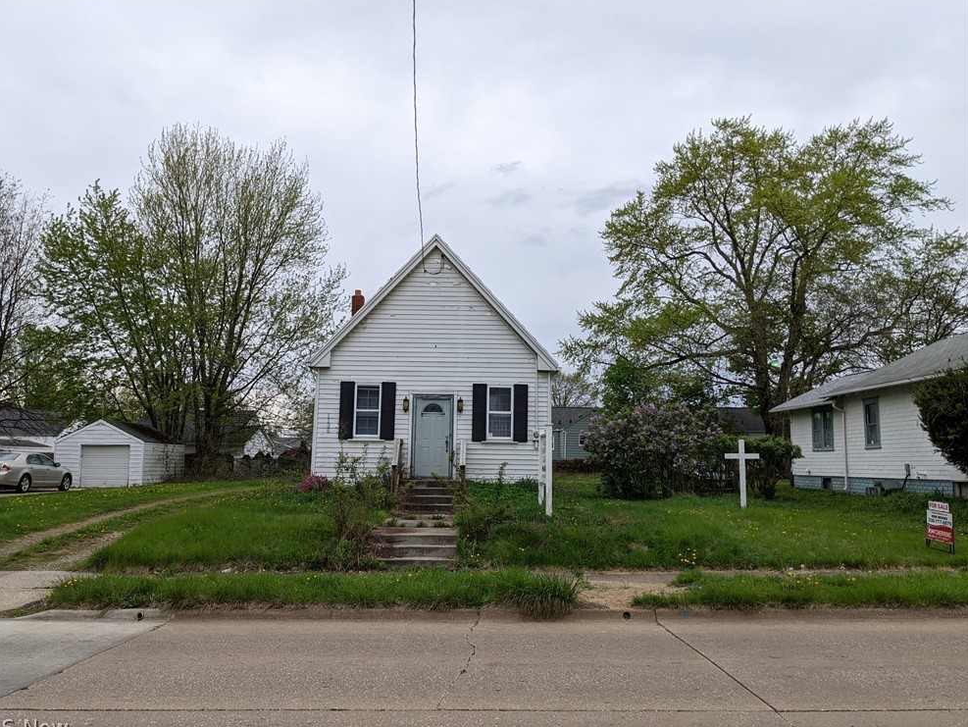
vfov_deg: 49.8
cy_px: 367
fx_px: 783
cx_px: 469
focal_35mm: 28
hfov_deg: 63.4
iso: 85
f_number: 1.73
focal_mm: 4.38
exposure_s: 1/3906
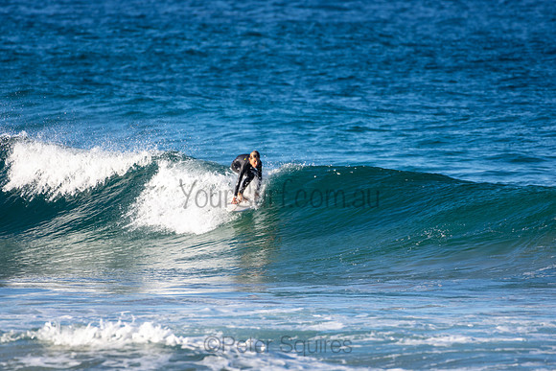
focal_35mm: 750
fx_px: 11586
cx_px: 278
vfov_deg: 1.8
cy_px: 186
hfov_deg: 2.7
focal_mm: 500
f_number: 5.6
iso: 320
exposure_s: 1/1250
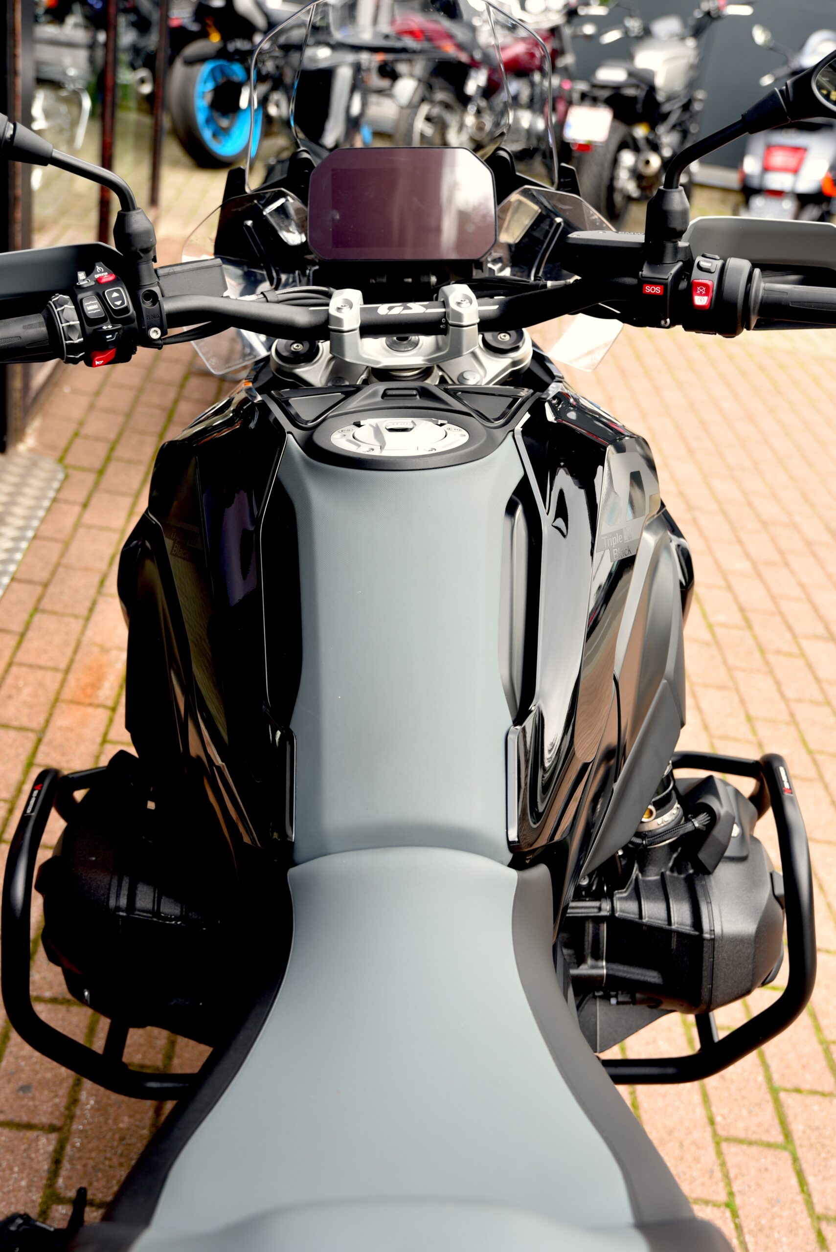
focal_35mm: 42
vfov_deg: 46.4
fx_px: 1462
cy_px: 626
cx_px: 418
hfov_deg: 31.9
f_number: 4.5
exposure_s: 1/80
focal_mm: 42
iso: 200
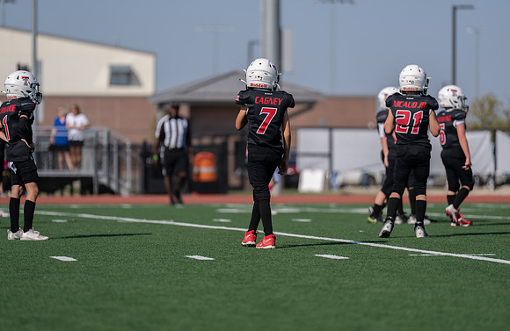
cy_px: 166
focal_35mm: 202
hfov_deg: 10.3
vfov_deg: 6.7
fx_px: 2833
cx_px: 255
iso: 100
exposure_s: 1/2500
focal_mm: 200
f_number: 2.8
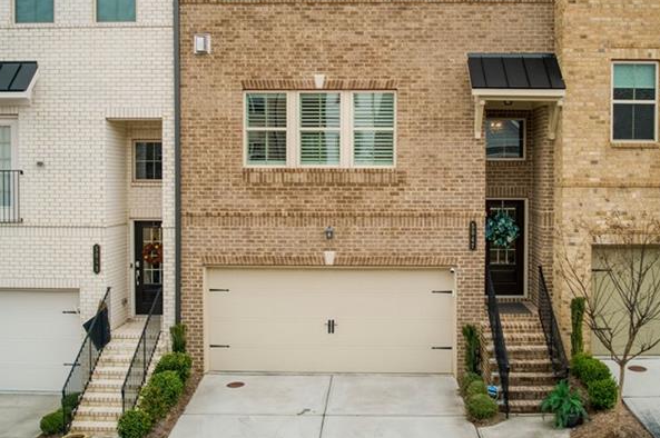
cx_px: 356
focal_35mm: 38
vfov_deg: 34.6
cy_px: 143
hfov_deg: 50.7
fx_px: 696
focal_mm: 8.38
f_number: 2.8
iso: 100
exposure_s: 1/800
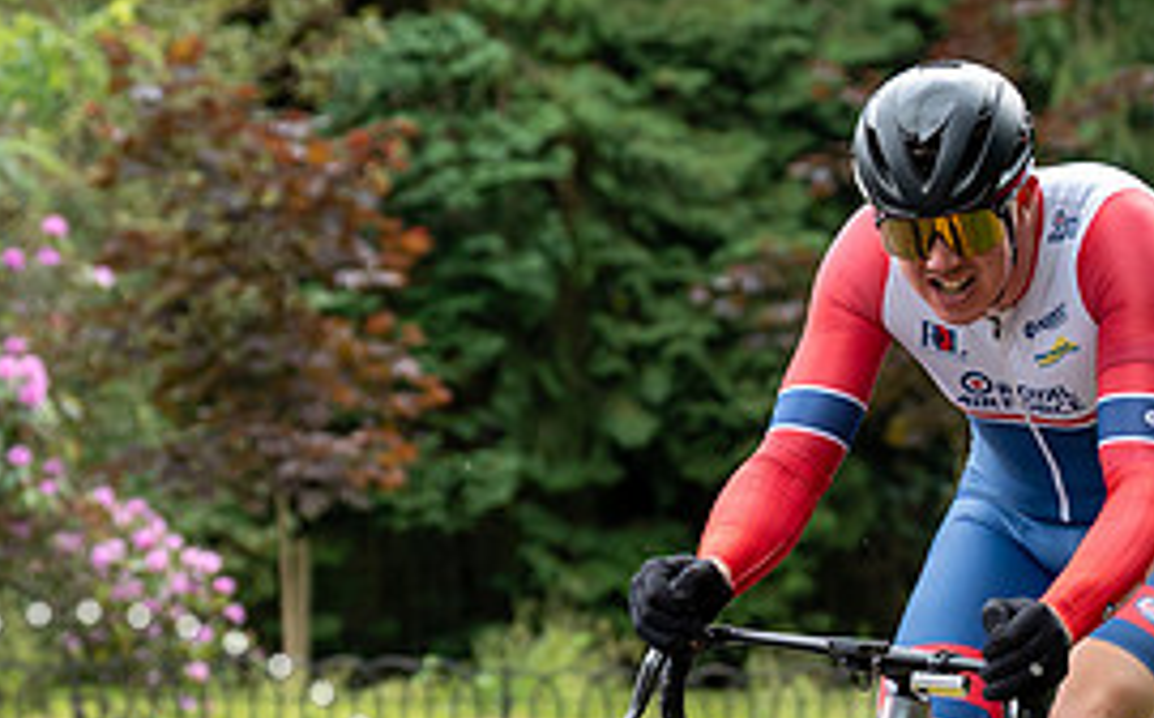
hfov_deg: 9.2
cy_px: 705
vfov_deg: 5.8
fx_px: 7099
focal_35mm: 226
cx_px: 1084
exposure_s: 1/1000
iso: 500
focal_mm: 70
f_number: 3.5
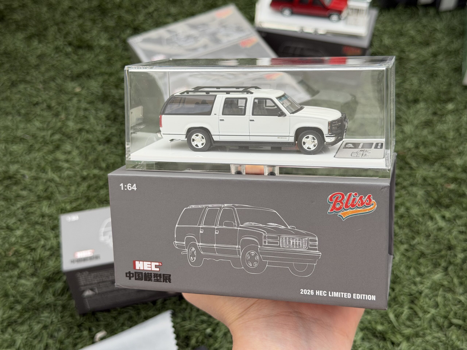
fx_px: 648
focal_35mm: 48
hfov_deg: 39.7
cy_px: 175
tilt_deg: -49.1
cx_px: 234
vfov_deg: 30.3
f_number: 1.78
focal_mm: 6.76
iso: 64
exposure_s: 1/499
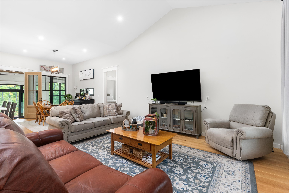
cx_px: 144
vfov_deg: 77.3
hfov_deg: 100.4
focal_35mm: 15
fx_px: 120
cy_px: 96
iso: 320
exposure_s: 1/1.25
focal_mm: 15
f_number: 11
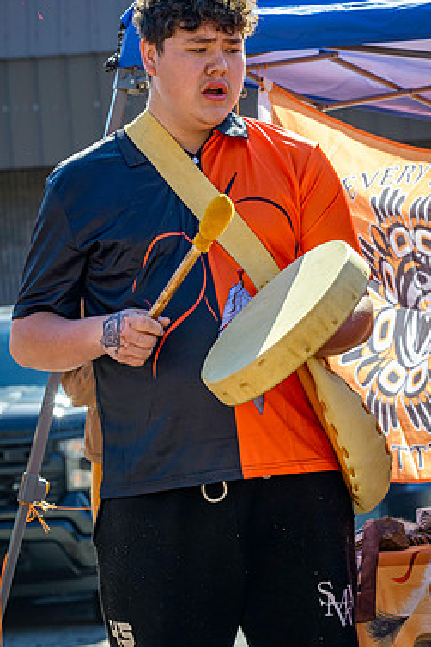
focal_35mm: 215
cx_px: 211
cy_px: 268
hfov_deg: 6.4
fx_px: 3864
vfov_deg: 9.6
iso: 640
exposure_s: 1/500
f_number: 8
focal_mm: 120
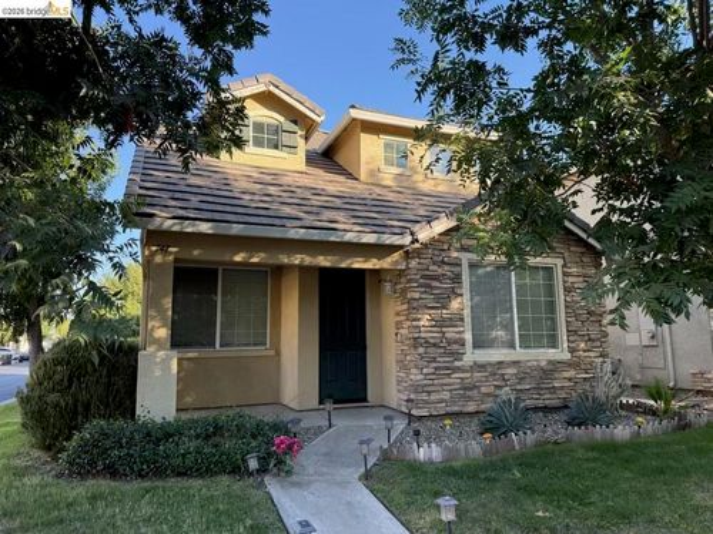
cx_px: 356
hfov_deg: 71.6
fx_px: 494
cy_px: 267
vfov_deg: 56.8
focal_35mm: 24
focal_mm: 6.76
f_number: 1.78
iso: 100
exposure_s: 1/476
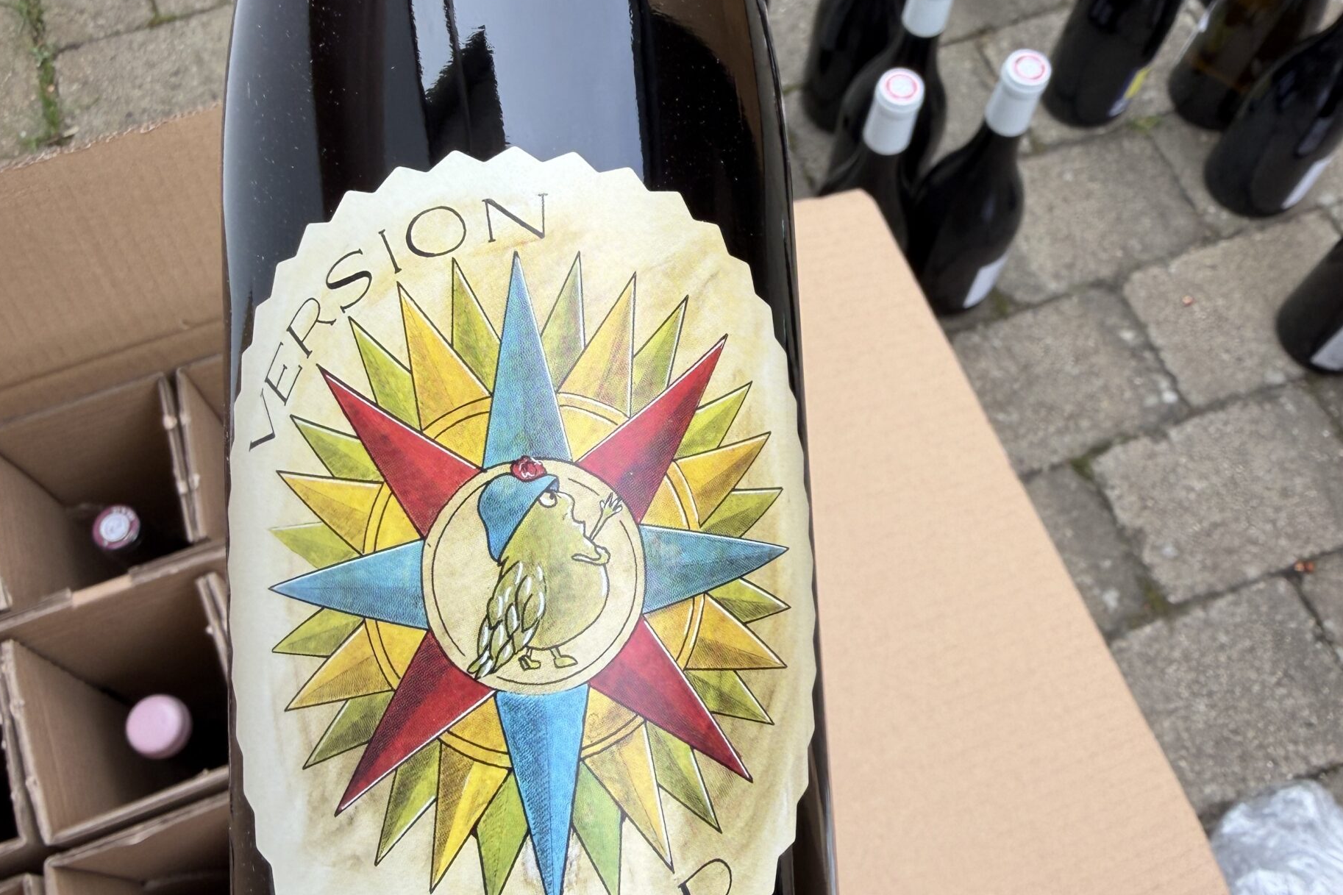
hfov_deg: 54.4
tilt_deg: -63.4
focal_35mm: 35
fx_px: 1305
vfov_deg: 37.8
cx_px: 638
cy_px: 424
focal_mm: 2.22
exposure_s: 1/133
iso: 40
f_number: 2.2
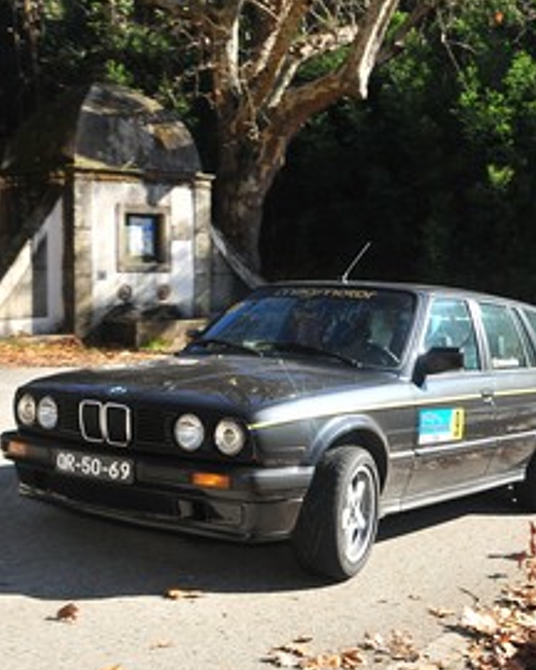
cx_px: 261
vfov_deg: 31.0
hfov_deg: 25.0
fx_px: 1210
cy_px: 344
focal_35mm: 61
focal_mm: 26
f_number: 5
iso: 400
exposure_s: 1/800
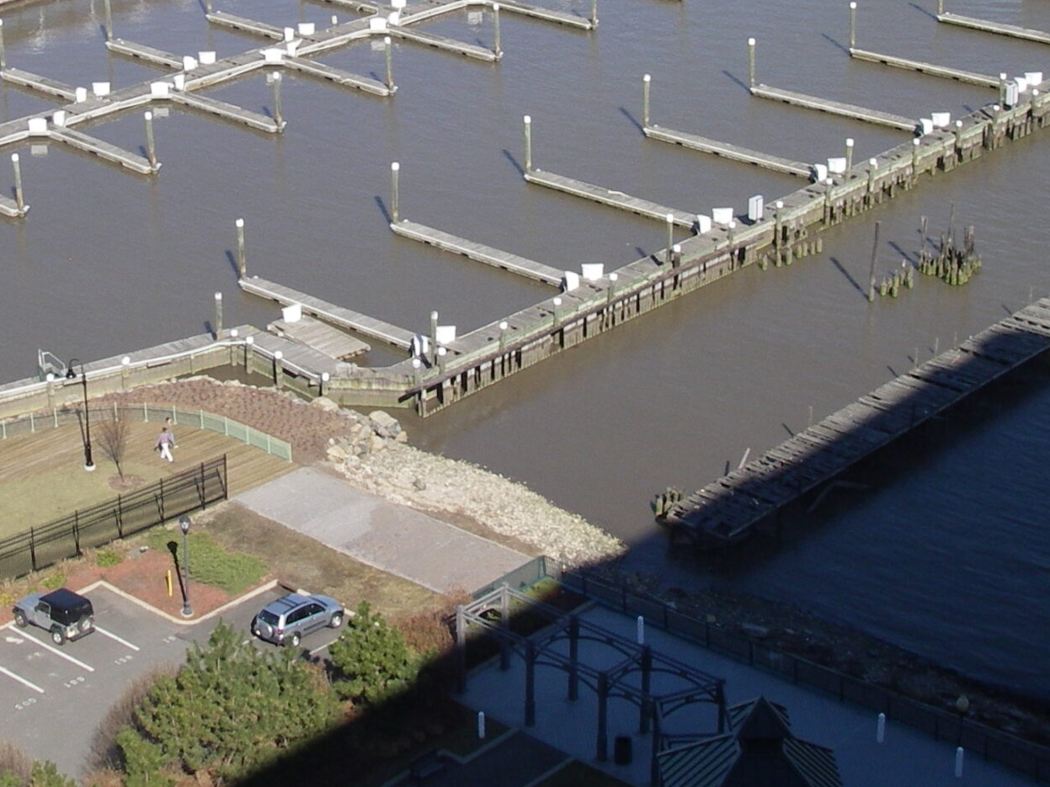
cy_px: 30
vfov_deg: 18.5
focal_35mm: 78
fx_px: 2366
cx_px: 302
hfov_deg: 24.8
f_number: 6.6
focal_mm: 6.3
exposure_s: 1/200
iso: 80
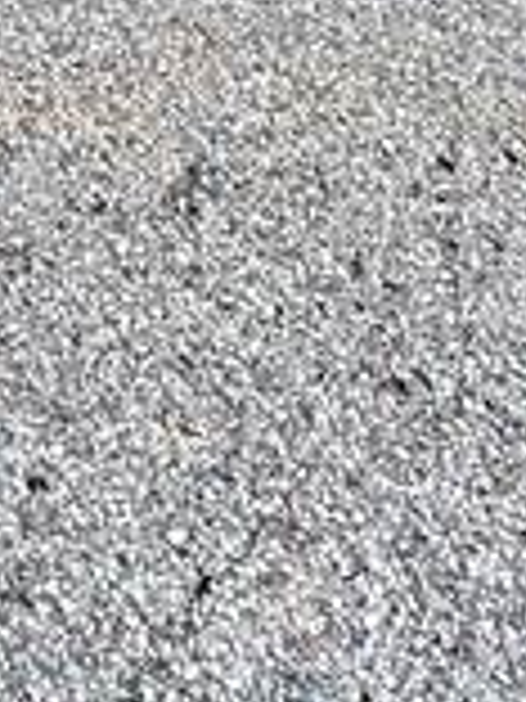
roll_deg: -0.4
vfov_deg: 13.0
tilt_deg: -4.0
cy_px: -1166
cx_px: -58
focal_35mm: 92
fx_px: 1864
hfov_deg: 15.6
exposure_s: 1/109
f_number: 2.2
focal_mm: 2.22
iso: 40
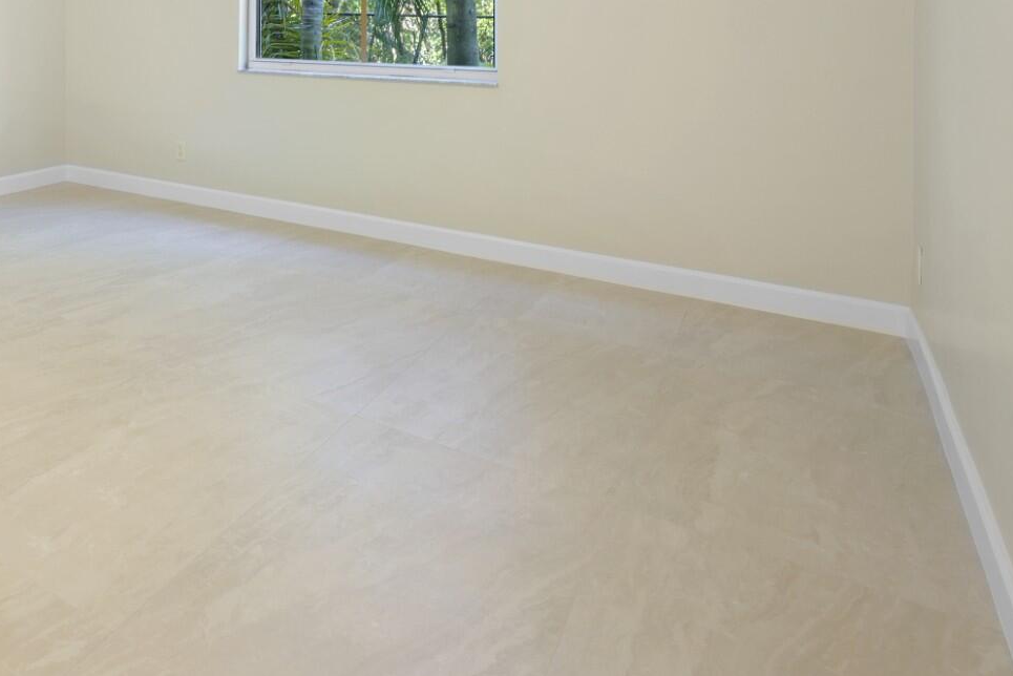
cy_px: 10
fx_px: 816
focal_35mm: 29
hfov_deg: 49.8
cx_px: -31
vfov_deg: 39.9
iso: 125
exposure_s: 2
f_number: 8
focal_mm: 14
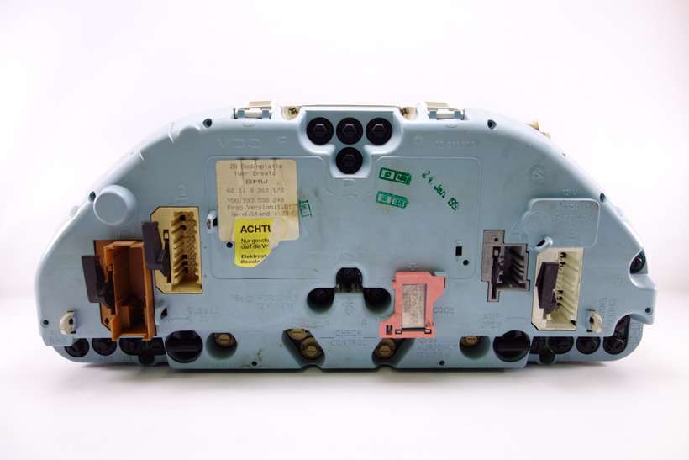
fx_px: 536
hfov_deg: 65.5
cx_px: 344
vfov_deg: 46.4
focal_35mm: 28
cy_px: 230
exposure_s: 1/80
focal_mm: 10.4
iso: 125
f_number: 1.8
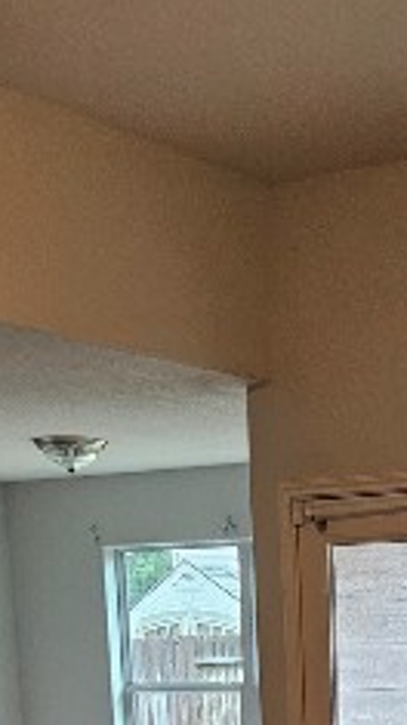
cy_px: 1108
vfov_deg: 21.5
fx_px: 1575
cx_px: 379
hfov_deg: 14.5
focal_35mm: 82
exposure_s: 1/120
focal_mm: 5.4
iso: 500
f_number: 1.8
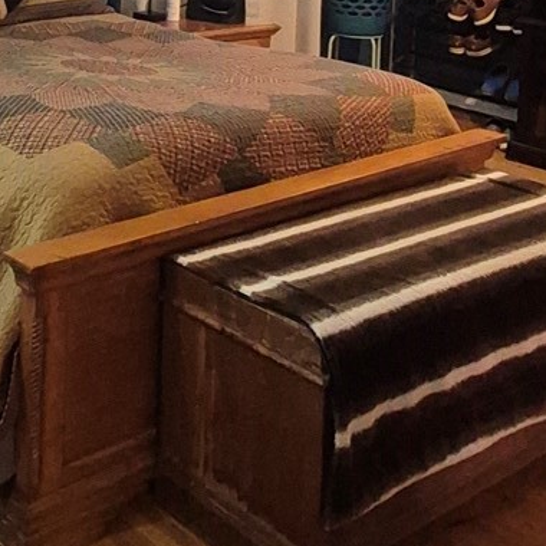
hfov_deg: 29.0
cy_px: -111
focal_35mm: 58
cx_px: 126
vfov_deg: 26.3
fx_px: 1035
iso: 1250
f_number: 2.2
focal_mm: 1.74
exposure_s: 1/60
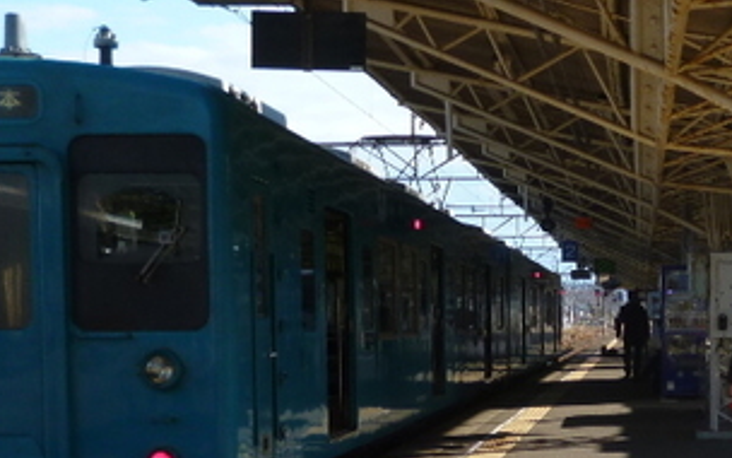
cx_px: 667
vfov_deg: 16.5
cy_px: 407
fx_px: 1556
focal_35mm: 78
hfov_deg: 25.6
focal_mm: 5
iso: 100
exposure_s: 1/500
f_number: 3.1
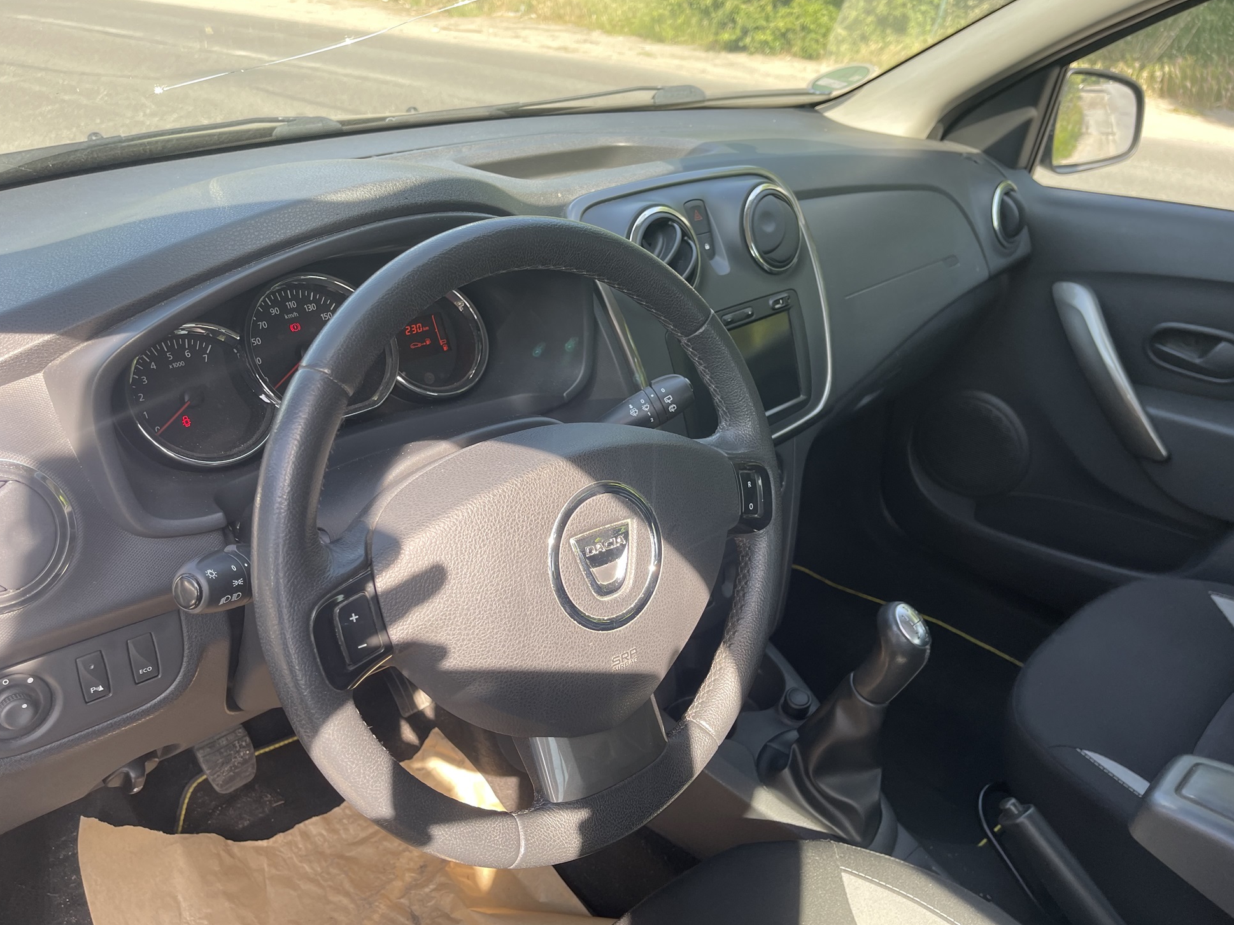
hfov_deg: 67.3
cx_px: 602
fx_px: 927
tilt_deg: -26.1
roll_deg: -1.2
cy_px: 454
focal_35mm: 26
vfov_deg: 53.1
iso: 32
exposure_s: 1/155
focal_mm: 5.1
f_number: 1.6
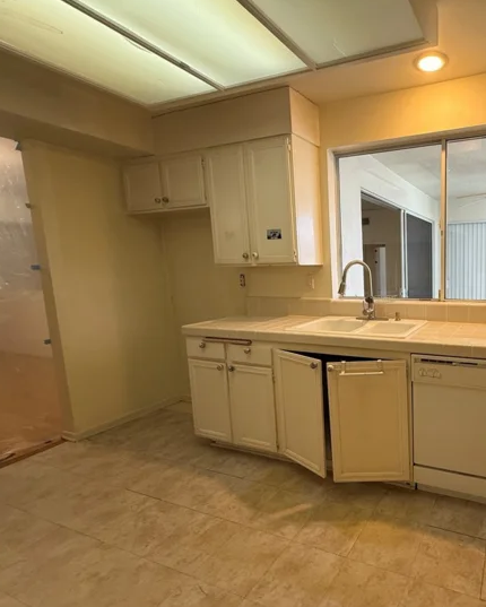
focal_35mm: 19
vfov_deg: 83.3
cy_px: 307
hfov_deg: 63.1
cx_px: 406
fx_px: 341
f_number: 2.2
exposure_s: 1/120
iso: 200
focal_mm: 2.22
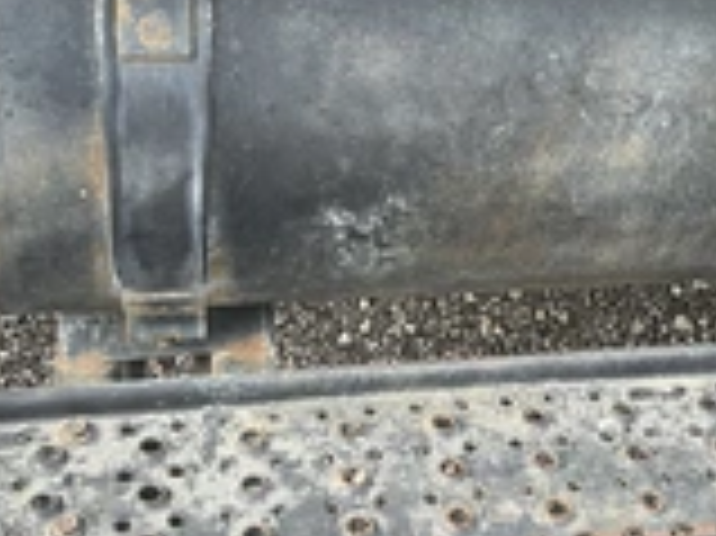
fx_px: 1509
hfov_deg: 26.3
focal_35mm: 73
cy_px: 81
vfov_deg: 19.9
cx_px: 545
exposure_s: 1/151
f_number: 1.8
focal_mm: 3
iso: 25
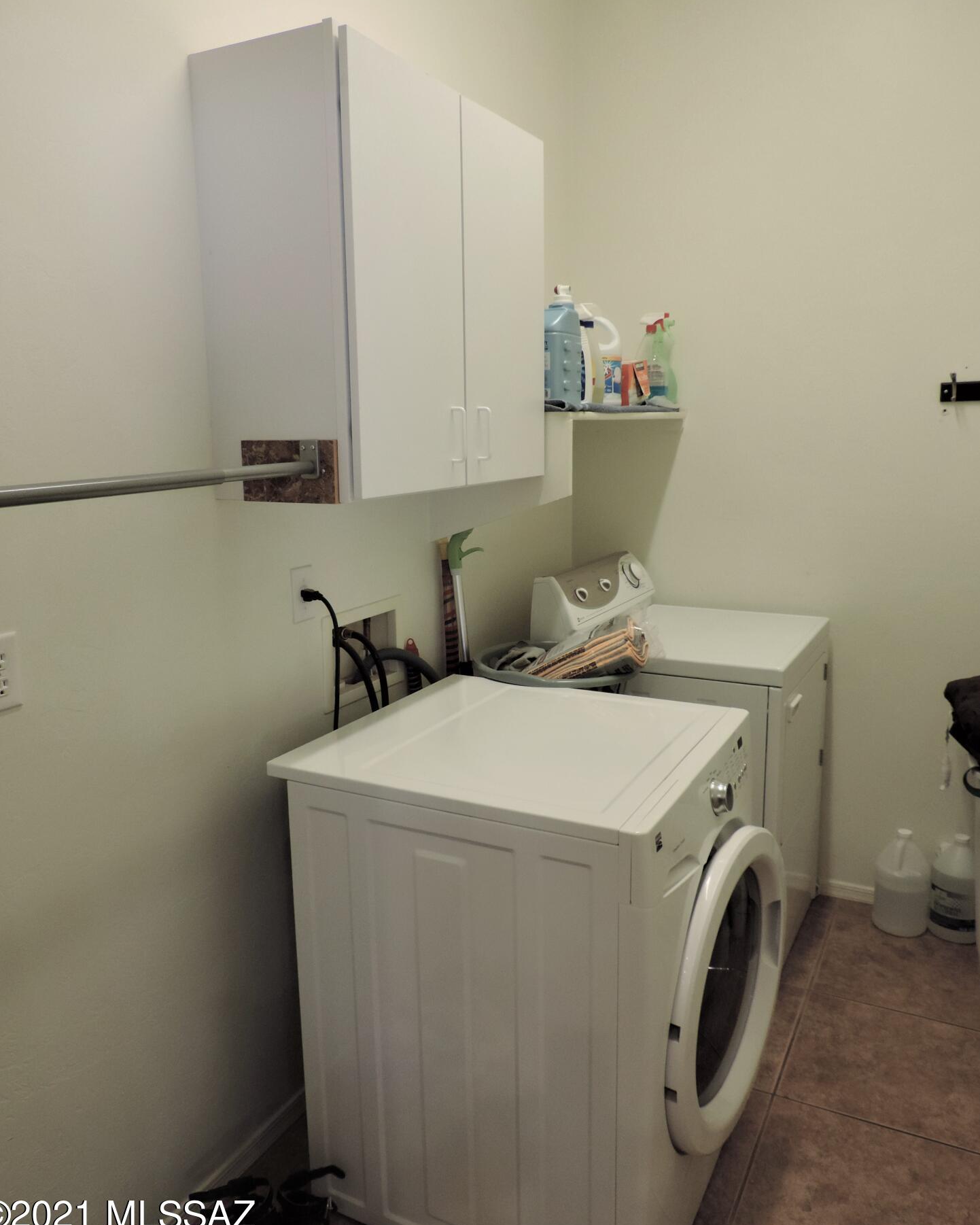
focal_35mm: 26
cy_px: 598
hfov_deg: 54.9
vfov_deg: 66.0
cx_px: 488
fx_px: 942
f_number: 3
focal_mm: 4.3
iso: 220
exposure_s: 1/30
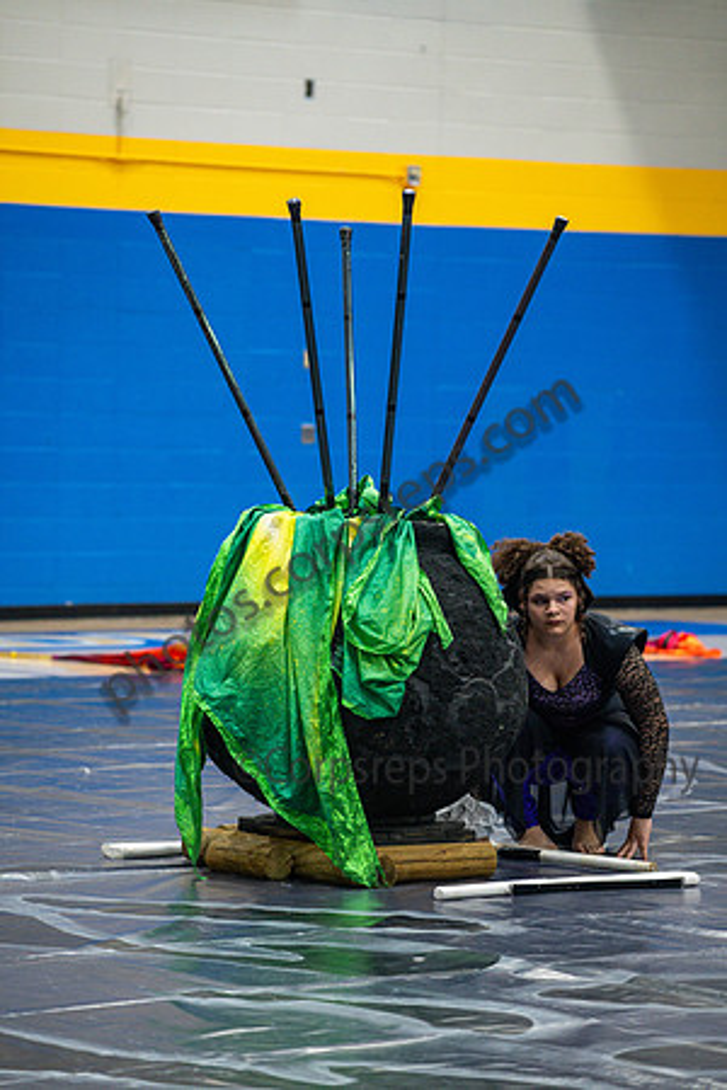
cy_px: 545
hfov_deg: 9.1
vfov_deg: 13.7
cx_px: 364
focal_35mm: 150
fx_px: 4543
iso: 4500
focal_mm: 150
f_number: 4
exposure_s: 1/500
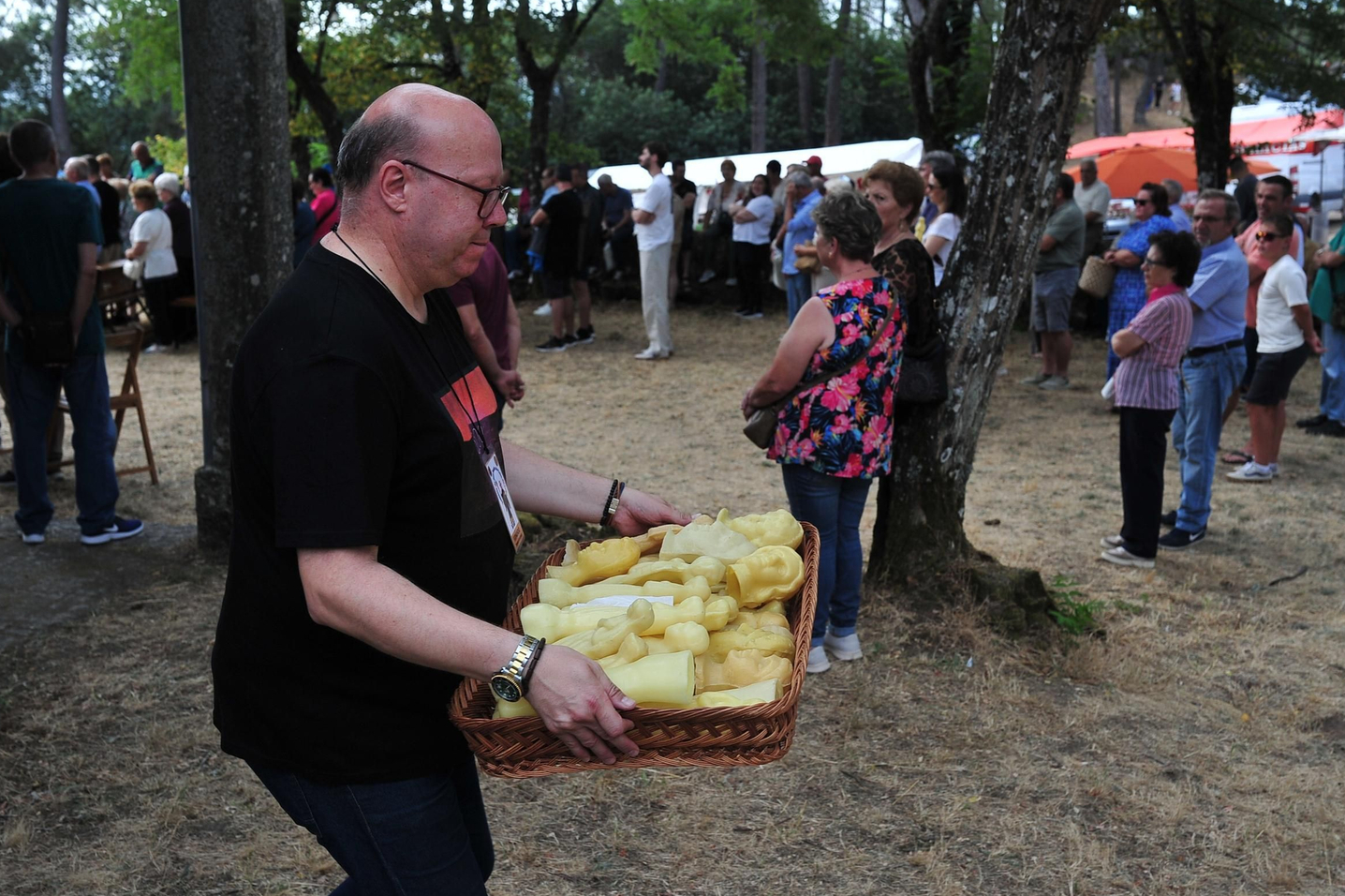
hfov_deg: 49.6
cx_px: 699
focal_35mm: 39
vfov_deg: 34.1
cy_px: 493
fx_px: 1456
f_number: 6.3
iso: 500
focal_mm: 35
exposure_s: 1/500
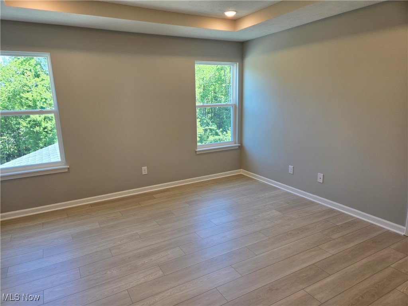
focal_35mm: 23
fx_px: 271
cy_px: 153
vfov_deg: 58.9
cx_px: 204
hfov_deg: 73.9
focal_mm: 5.4
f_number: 1.8
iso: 50
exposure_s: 1/120
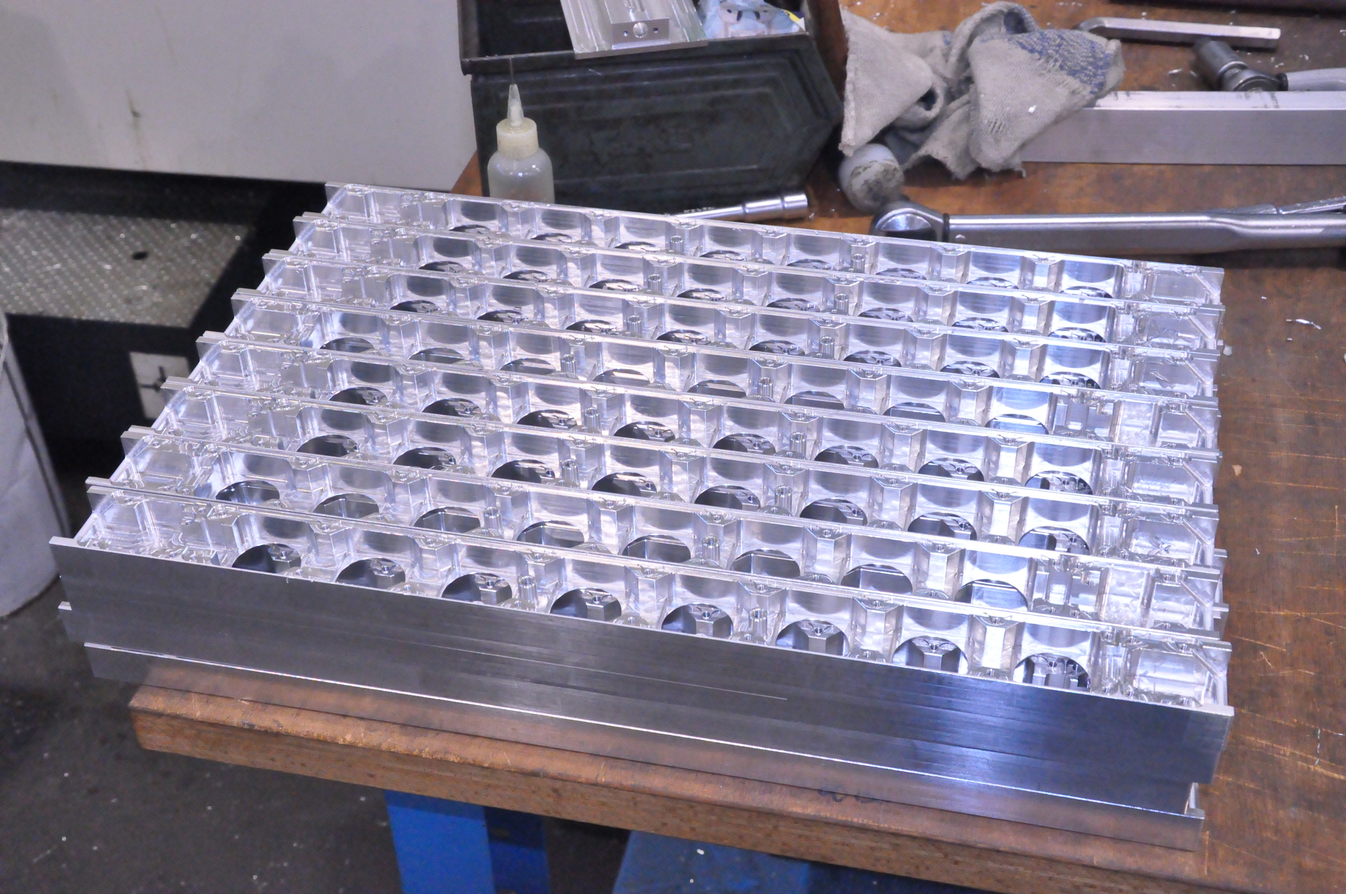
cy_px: 447
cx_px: 673
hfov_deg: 41.2
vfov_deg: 28.0
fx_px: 1792
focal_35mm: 48
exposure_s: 1/200
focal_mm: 32
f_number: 9
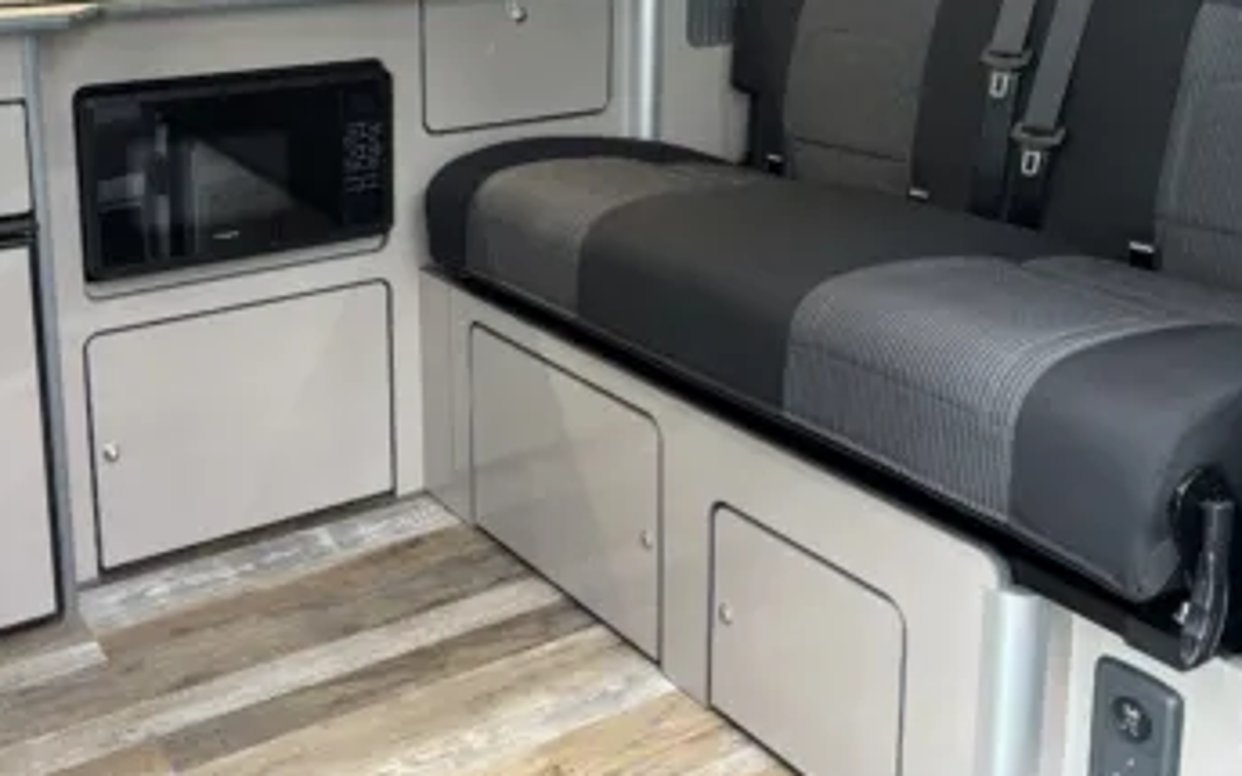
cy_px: 135
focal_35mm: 40
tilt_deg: -10.4
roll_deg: +0.3
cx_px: 437
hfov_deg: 48.6
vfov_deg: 31.0
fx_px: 1354
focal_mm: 5.96
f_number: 1.6
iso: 160
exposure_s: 1/50
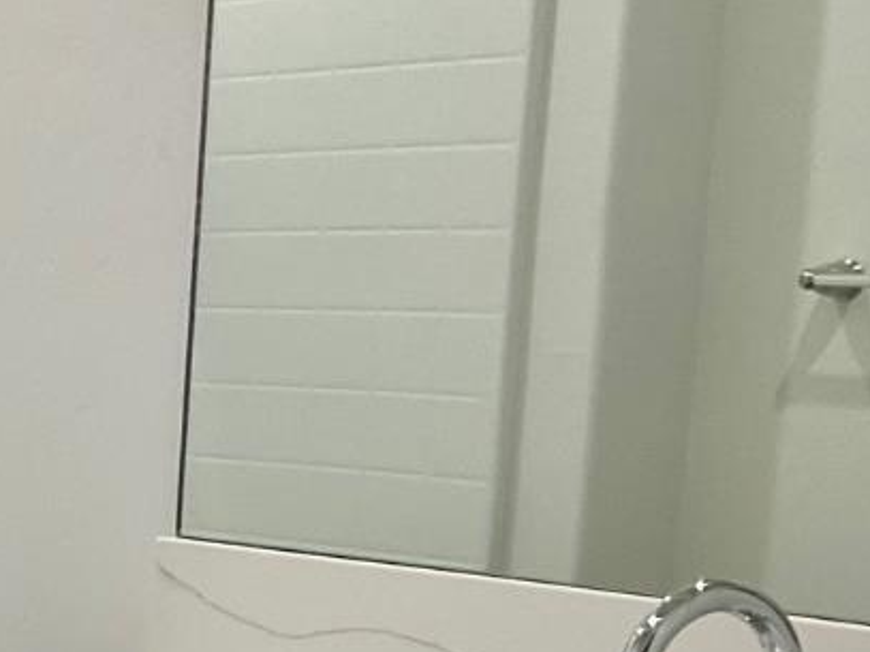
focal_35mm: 107
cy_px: 858
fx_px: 2688
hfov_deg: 16.4
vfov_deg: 13.3
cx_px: -528
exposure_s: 1/60
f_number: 1.8
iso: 50
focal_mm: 3
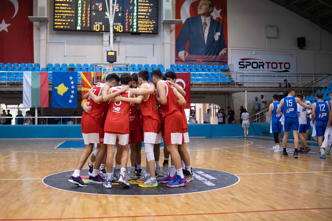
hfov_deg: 46.3
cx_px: 145
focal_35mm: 42
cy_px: 97
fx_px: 387
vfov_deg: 31.9
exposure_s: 1/320
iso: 1000
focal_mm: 23
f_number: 1.8
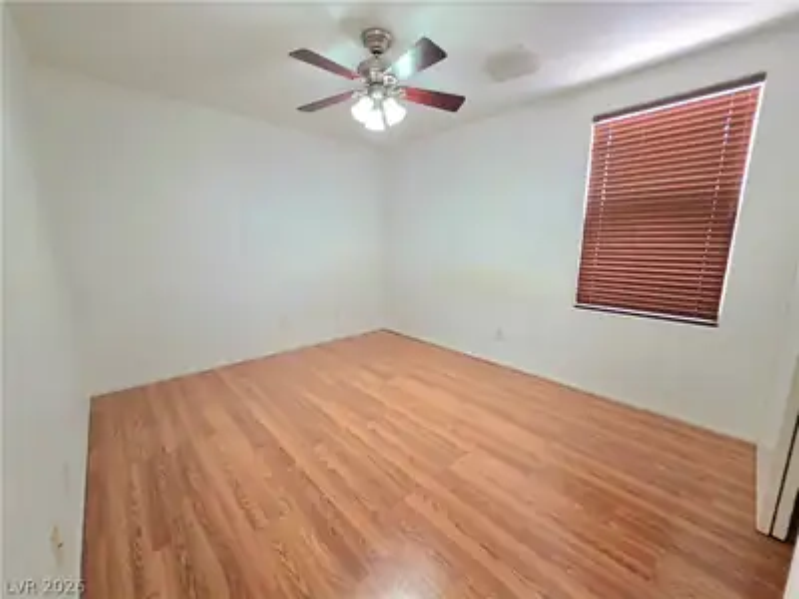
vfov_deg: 89.9
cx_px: 400
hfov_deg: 106.2
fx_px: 300
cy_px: 300
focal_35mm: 13
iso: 500
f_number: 1.9
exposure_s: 1/60.2
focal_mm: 2.2
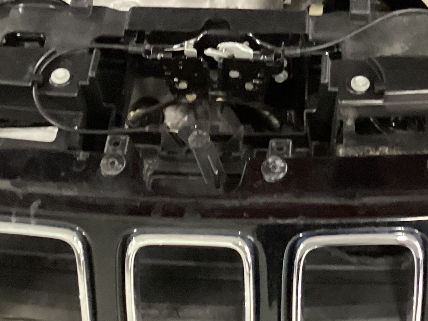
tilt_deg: -37.9
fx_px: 1162
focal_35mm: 94
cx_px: 262
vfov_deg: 14.9
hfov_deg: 20.8
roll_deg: +1.5
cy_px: -112
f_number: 2.4
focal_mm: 3.3
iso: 640
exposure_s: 1/25
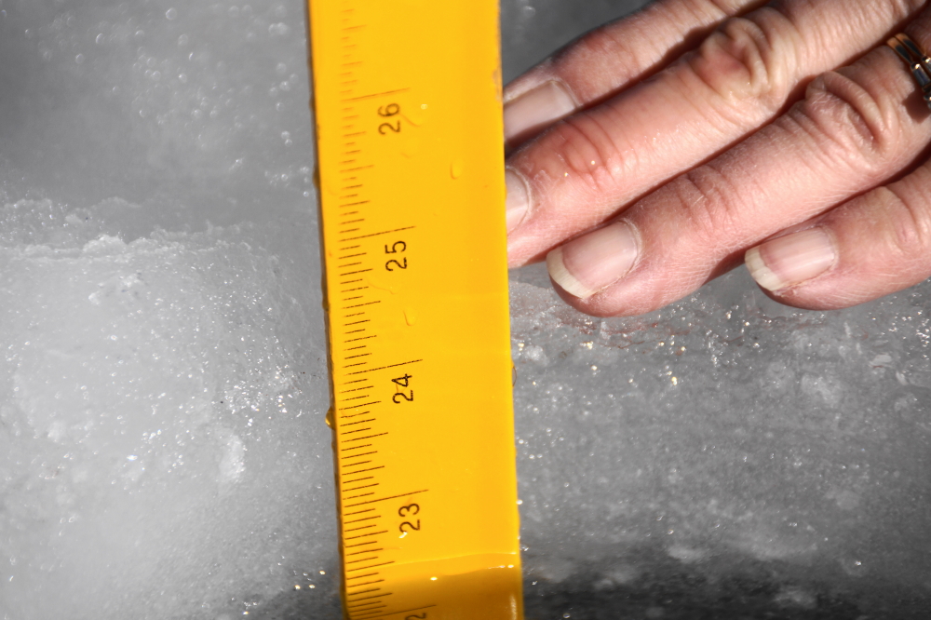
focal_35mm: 375
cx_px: 466
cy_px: 310
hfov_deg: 5.5
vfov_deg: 3.7
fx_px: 9694
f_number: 6.3
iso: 100
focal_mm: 250
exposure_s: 1/500
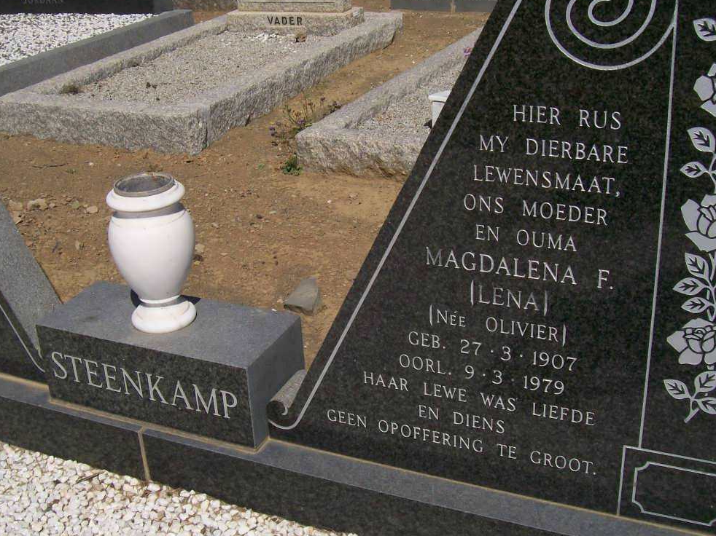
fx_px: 910
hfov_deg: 42.9
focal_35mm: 44
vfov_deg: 32.9
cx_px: 341
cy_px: 259
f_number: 4.8
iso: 80
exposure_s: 1/1401
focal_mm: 6
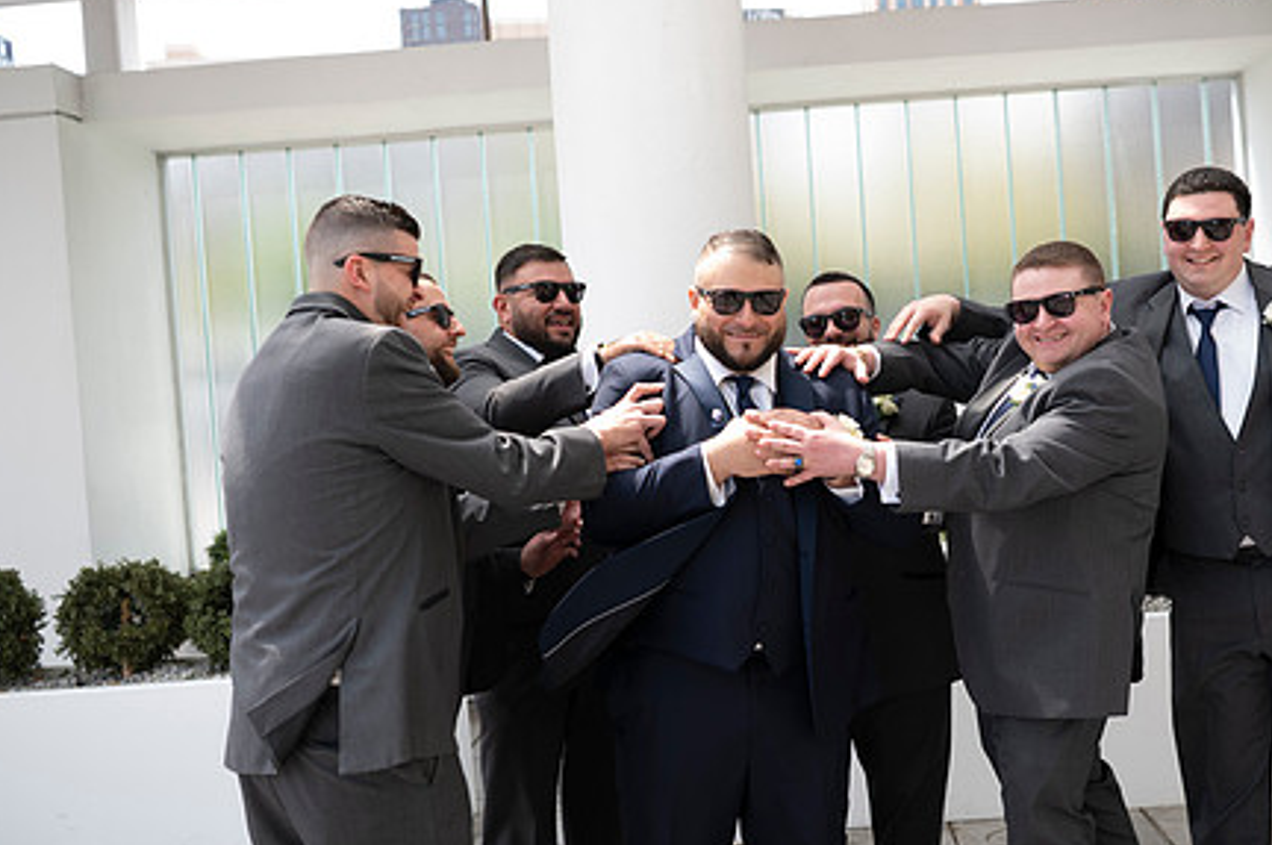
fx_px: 1518
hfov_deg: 45.3
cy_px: 456
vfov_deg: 31.1
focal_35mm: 43
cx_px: 739
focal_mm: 32
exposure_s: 1/250
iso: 50
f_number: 2.8
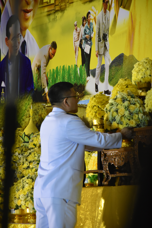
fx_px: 1330
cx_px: 76
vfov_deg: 9.8
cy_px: 114
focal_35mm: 210
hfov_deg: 6.5
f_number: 5.6
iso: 2000
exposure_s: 1/125
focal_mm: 140
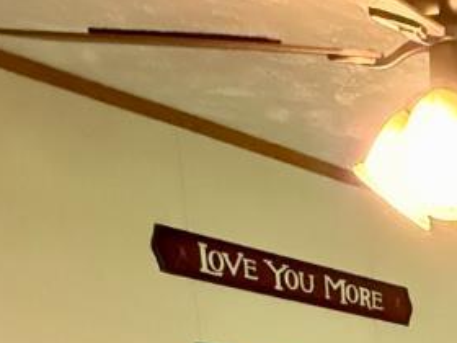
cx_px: 666
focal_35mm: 75
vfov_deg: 12.8
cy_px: 912
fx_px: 990
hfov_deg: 22.0
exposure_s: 1/60
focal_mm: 2.22
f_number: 2.2
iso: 1250
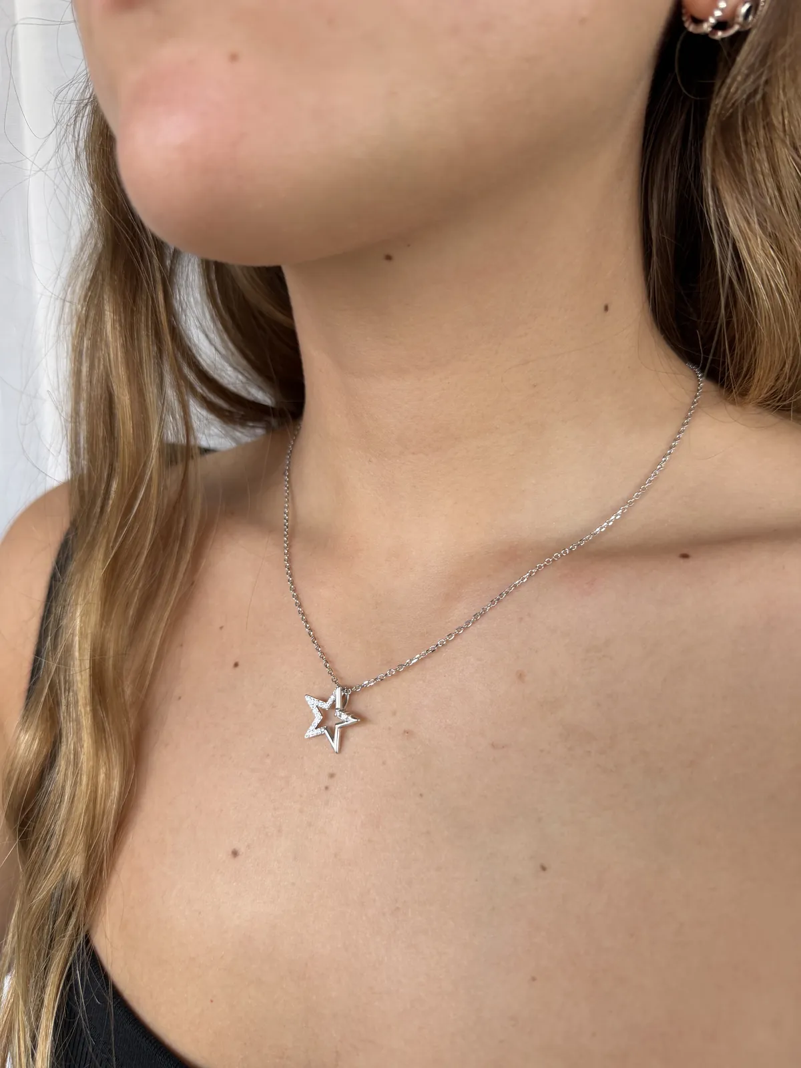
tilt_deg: -10.5
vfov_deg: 71.6
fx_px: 740
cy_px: 534
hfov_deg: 56.8
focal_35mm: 24
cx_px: 400
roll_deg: +0.2
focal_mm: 6.76
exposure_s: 1/121
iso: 125
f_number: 1.78
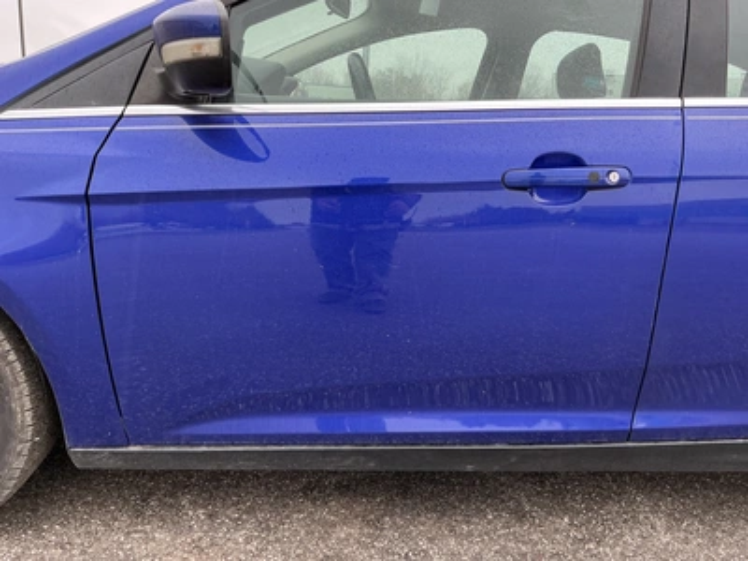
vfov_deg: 49.7
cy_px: 280
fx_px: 605
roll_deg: -2.8
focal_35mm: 28
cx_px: 374
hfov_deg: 63.4
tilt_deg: -14.5
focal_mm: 3
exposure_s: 1/64
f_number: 1.8
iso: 64
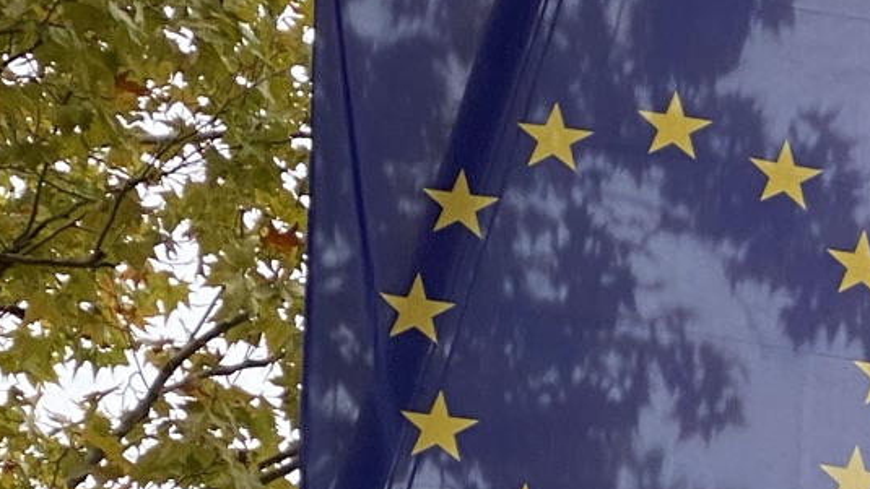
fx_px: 5006
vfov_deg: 5.5
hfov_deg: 9.8
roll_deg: -2.1
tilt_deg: +27.1
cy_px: 890
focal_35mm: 217
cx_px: 1090
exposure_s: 1/631
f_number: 2
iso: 20
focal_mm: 6
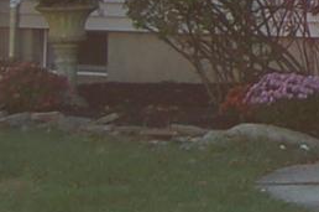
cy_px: -267
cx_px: 979
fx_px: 3263
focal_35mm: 369
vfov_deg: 3.7
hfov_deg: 5.3
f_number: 5.6
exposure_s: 1/500
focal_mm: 31
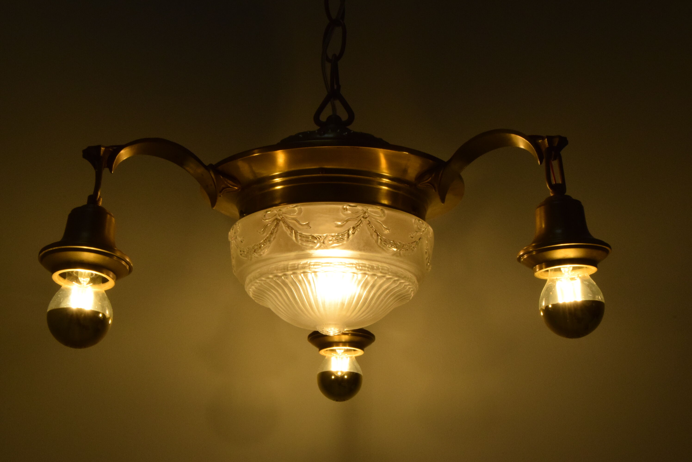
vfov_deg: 25.8
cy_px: 231
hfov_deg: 37.8
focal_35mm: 52
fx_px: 1010
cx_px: 346
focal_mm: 35
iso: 1600
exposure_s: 1/100
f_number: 29
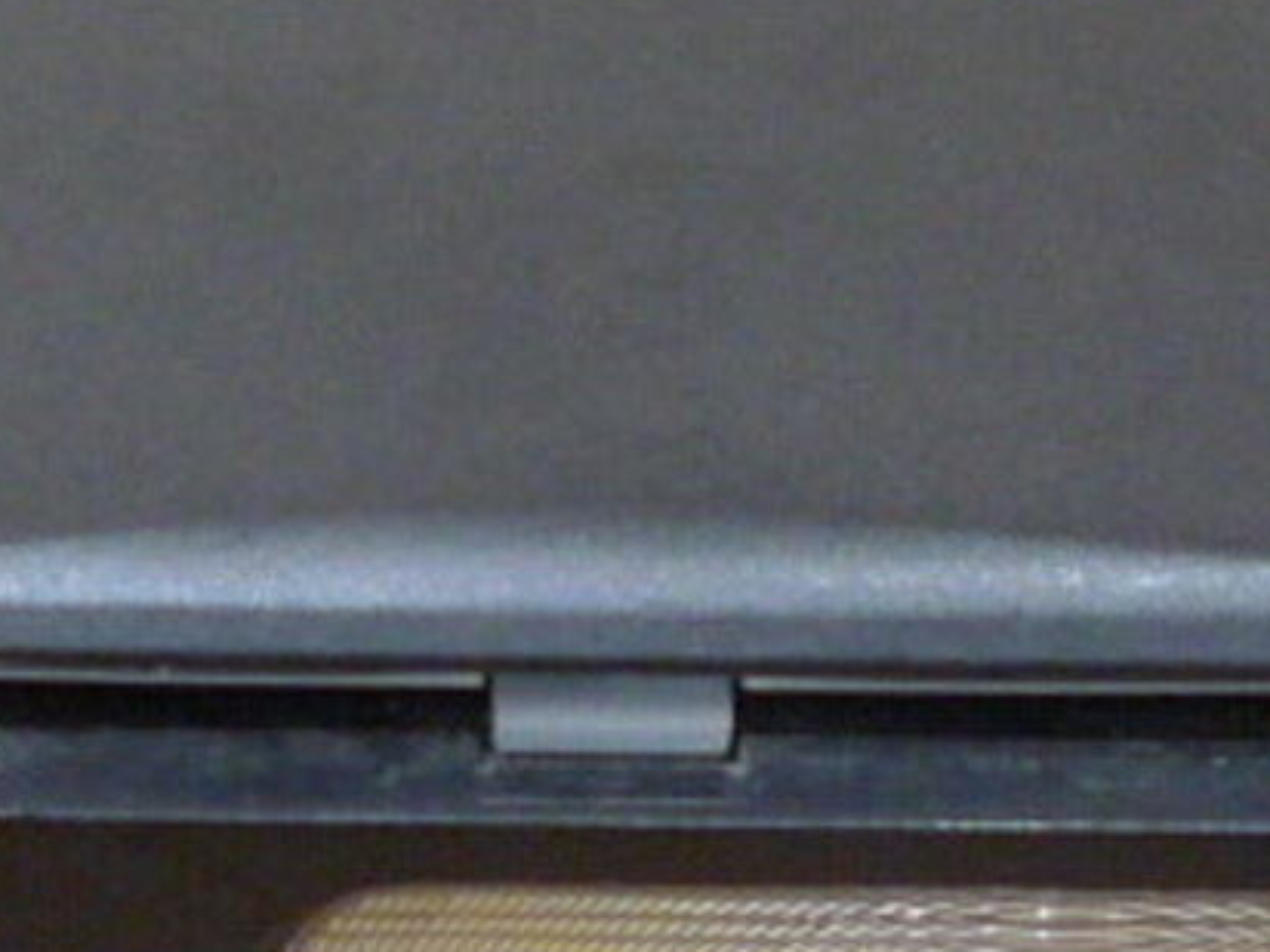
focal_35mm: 137
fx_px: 5026
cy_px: 481
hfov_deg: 14.4
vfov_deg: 10.8
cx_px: 549
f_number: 2.2
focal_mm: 5.4
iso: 400
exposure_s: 1/100
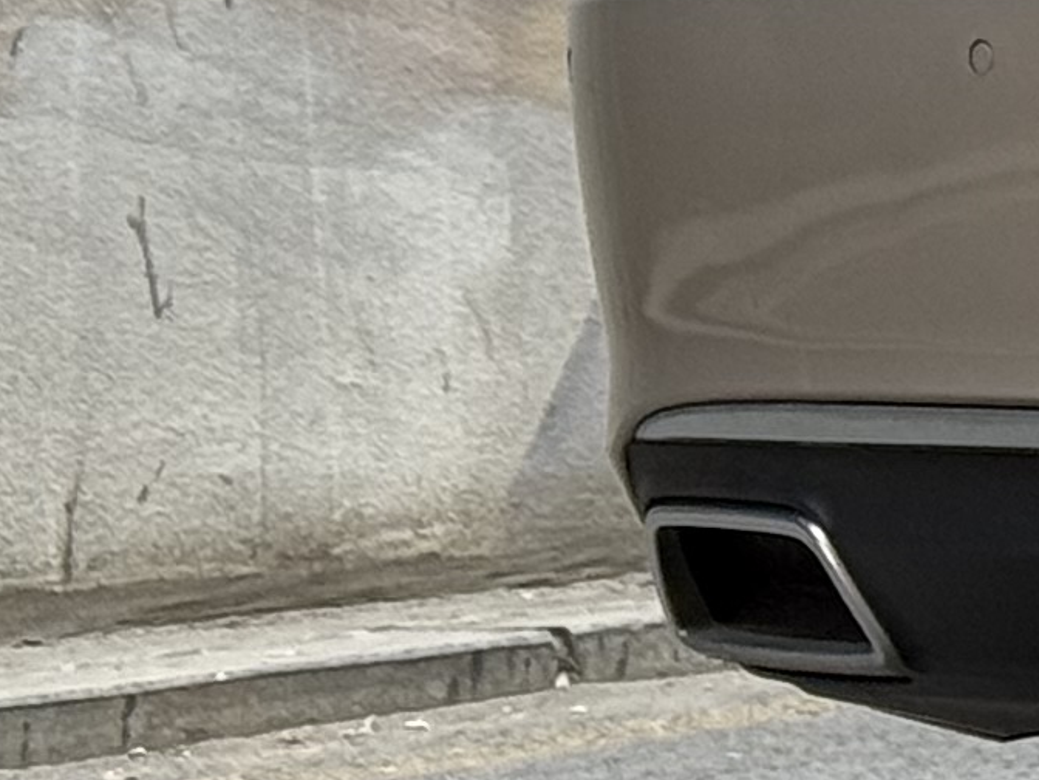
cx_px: 3095
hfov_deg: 6.3
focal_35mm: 288
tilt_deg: -0.9
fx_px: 8644
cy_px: -159
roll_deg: +1.1
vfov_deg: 5.1
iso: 64
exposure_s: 1/121
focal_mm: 6.76
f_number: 1.78
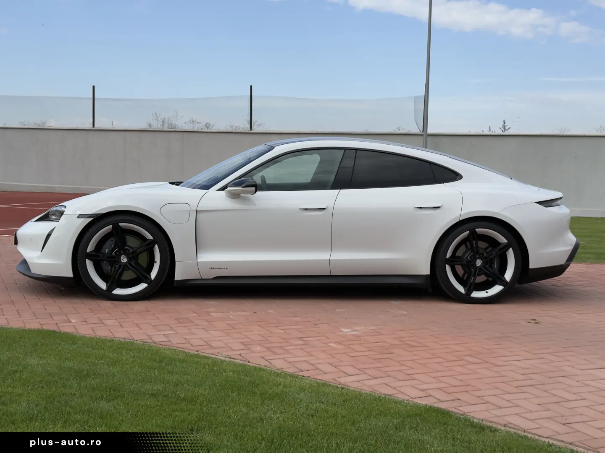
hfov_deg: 39.7
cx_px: 302
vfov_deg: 30.3
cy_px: 226
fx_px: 839
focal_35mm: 48
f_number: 1.78
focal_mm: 6.76
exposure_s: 1/4587
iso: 64
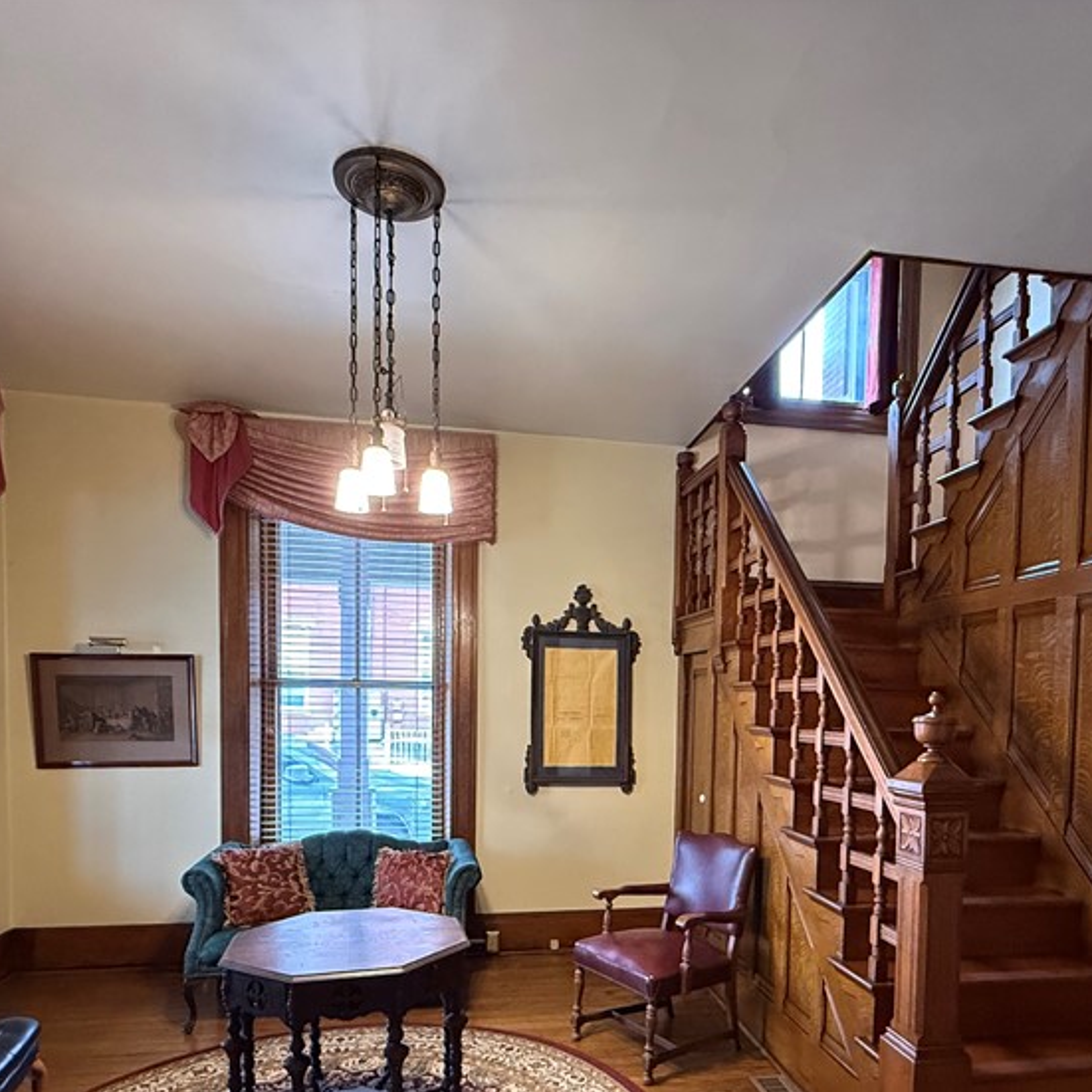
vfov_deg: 65.1
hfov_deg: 67.0
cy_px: 749
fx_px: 821
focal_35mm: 23
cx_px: 612
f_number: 2.2
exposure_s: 1/60
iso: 800
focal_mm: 2.22
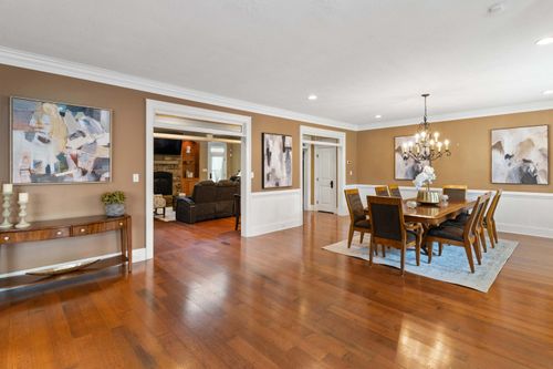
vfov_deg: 70.4
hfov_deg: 93.3
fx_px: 261
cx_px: 276
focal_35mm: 17
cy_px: 184
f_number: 9
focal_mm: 17
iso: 800
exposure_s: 1/4
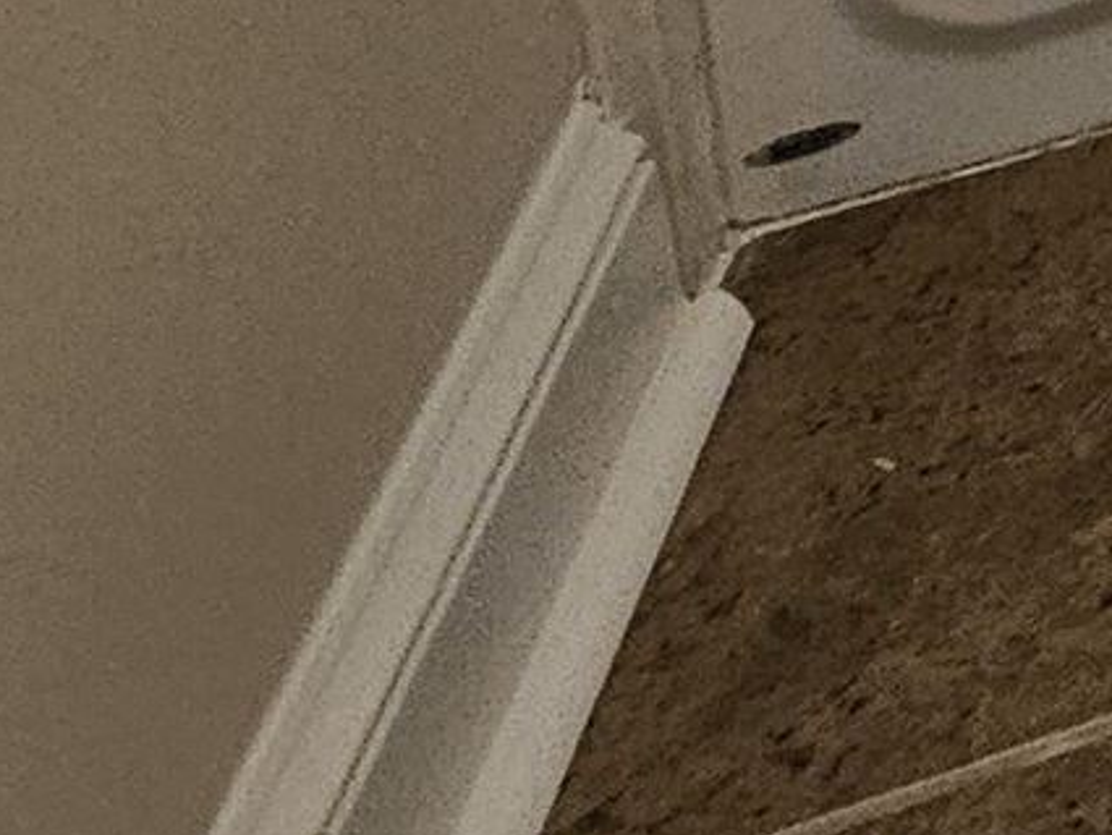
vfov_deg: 9.9
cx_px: 3964
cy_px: -1934
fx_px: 3020
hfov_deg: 9.3
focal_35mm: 94
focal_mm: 2.2
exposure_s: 1/60
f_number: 2.2
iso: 50
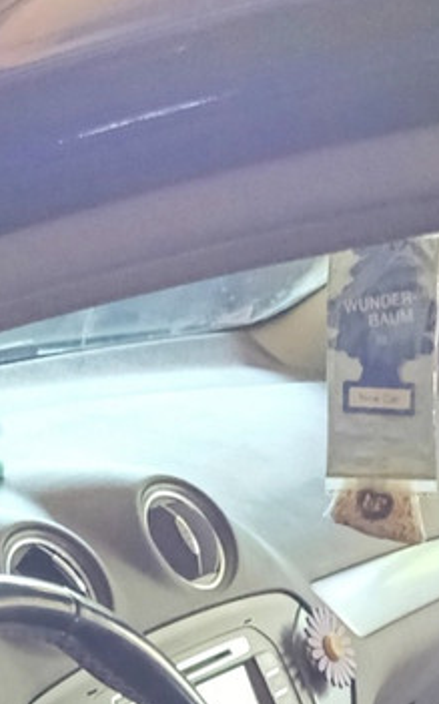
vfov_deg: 15.2
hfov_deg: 10.8
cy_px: 1229
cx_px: 192
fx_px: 2319
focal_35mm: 121
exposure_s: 1/25
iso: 1250
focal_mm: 4.71
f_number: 1.7
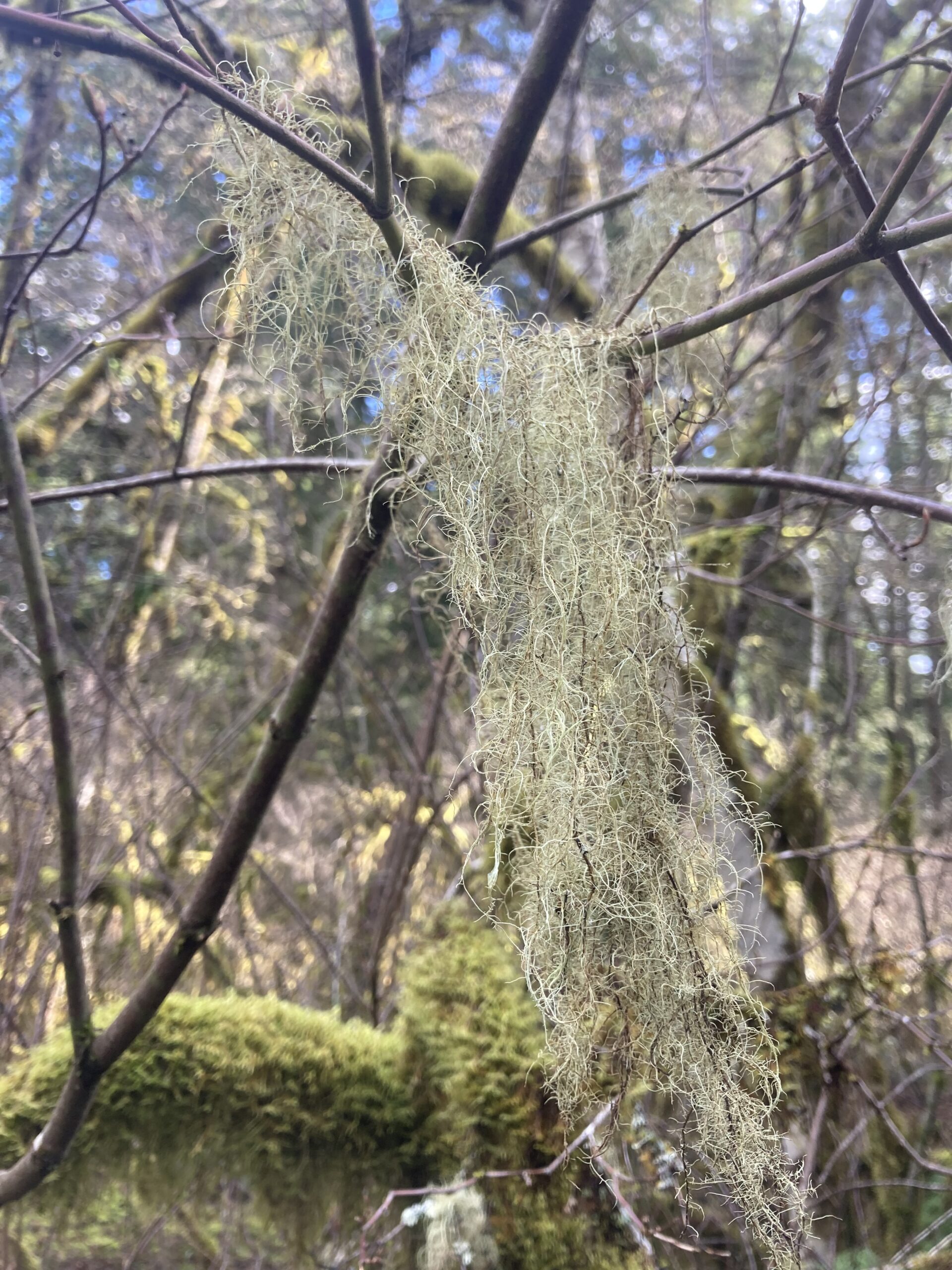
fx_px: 1027
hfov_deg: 49.7
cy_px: 635
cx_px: 476
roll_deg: -2.1
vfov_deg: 63.4
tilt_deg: +14.9
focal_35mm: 28
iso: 50
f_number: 1.8
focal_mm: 3.99
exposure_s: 1/121
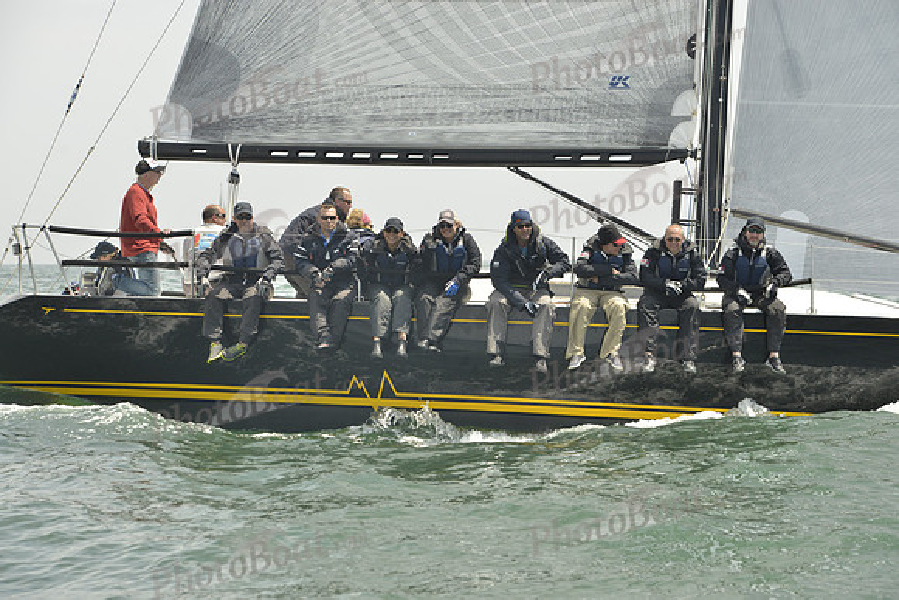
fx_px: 2797
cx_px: 450
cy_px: 300
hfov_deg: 18.3
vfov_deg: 12.2
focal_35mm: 112
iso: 560
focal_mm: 112
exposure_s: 1/1250
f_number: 8
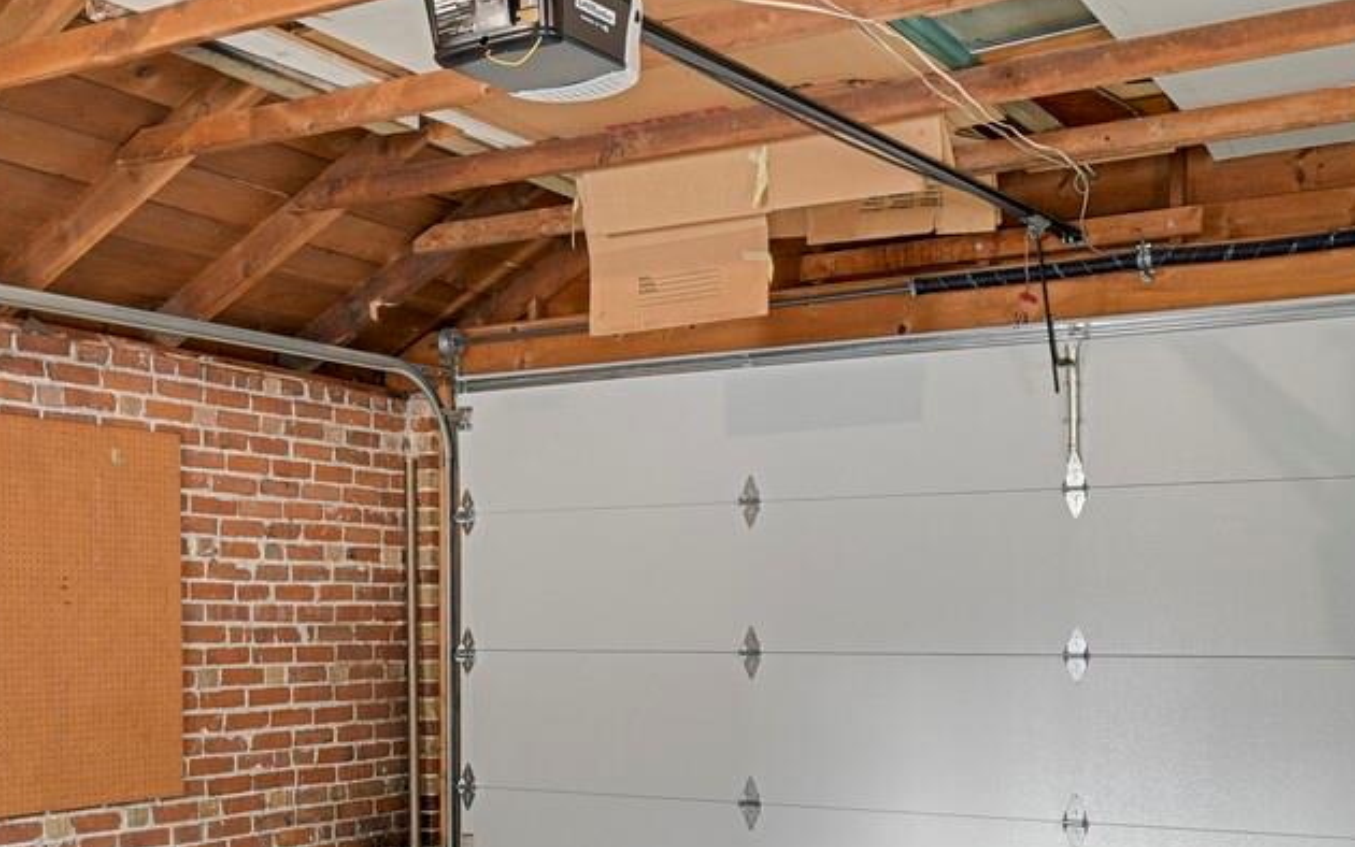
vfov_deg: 28.9
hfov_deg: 45.3
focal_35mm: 44
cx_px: 661
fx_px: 1625
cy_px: 615
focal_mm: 17
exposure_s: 13
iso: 250
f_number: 8
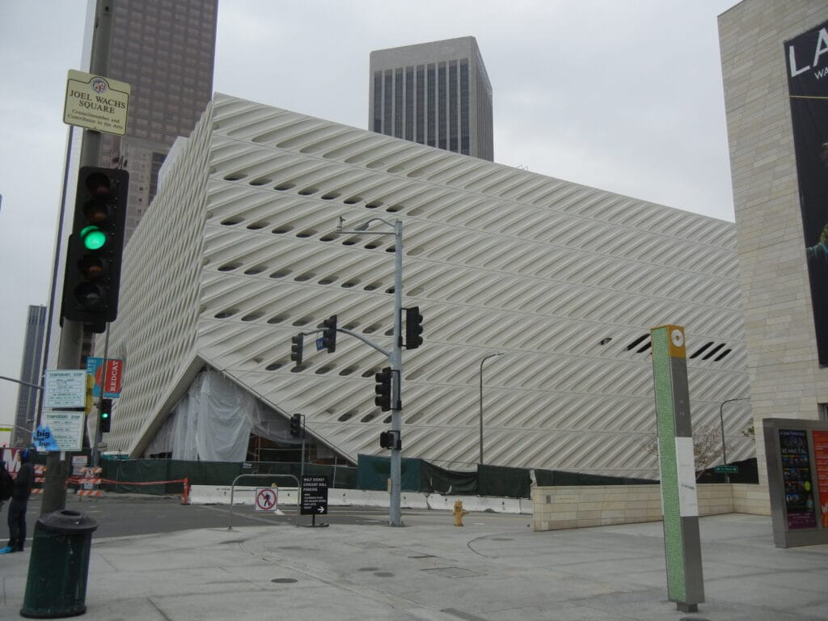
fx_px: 718
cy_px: 310
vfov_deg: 46.8
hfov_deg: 60.0
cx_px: 414
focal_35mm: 30
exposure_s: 1/768
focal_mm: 5.4
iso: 160
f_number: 3.5
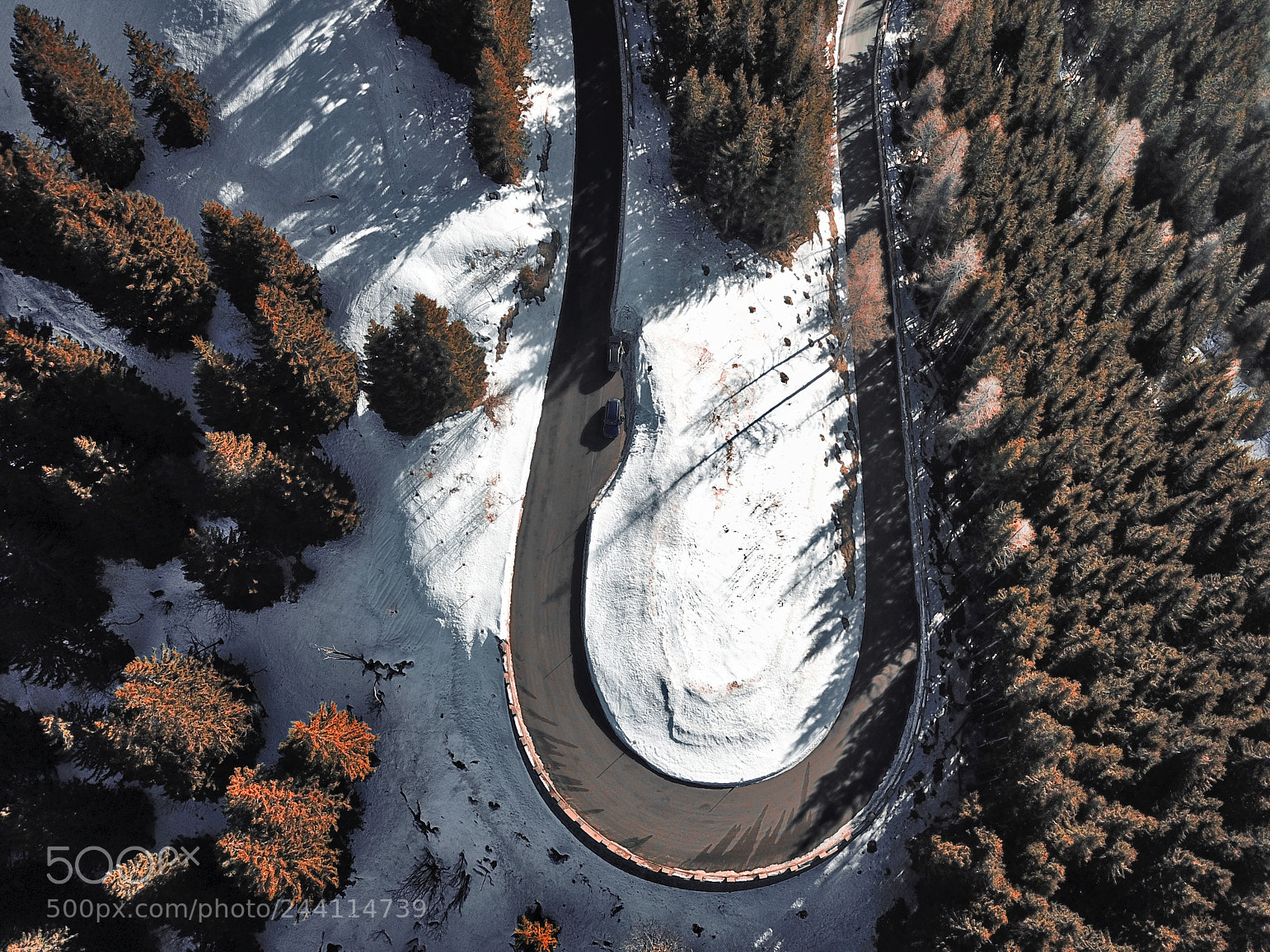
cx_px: 654
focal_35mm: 27
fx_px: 991
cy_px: 479
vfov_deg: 51.4
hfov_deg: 65.3
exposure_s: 1/1075
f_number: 2.2
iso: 100
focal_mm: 4.7
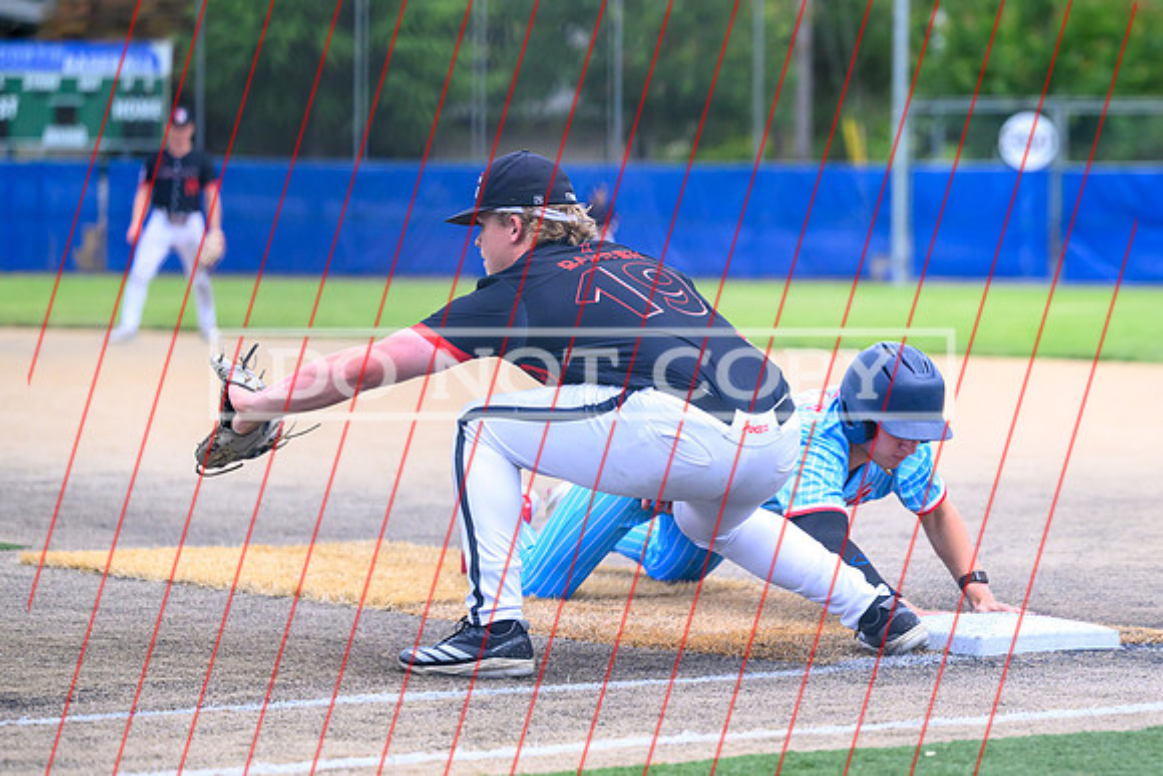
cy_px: 354
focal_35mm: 147
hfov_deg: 14.0
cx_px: 790
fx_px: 4738
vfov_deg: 9.4
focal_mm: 105
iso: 1400
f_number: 2.8
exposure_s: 1/3200
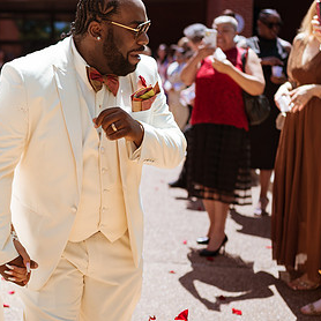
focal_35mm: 62
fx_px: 650
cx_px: 23
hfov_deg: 26.6
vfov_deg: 27.6
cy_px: 122
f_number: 1.8
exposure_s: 1/2000
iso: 100
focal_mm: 35
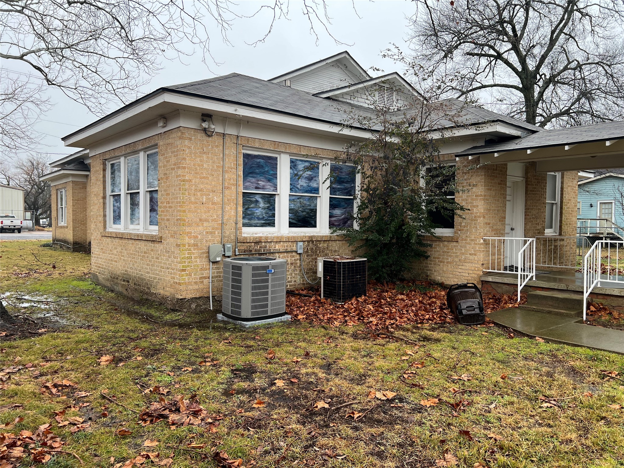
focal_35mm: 26
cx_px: 312
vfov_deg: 53.1
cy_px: 234
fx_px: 469
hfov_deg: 67.3
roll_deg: -0.5
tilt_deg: -2.4
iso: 50
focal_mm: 5.7
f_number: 1.5
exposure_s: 1/359
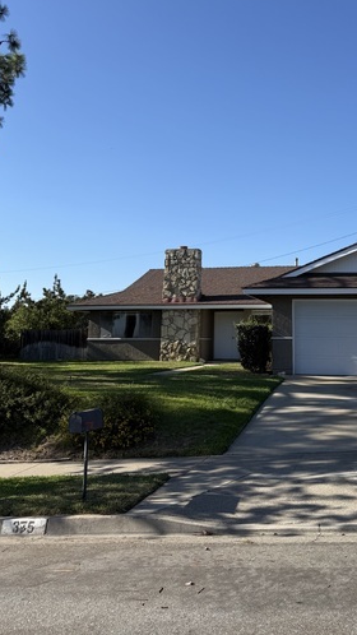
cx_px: 247
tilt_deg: +13.7
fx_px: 589
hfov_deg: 33.3
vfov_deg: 55.6
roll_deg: -0.6
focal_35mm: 35
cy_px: 217
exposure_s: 1/4167
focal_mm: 6.76
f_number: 1.78
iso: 80
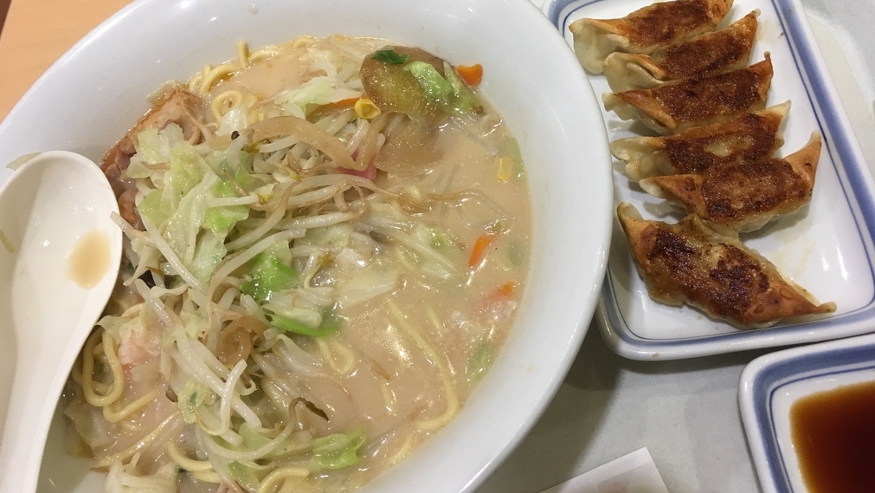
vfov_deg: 36.6
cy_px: 208
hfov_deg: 61.0
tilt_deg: -60.1
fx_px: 743
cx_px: 437
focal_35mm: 32
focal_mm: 4.15
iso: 40
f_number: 2.2
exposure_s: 1/30
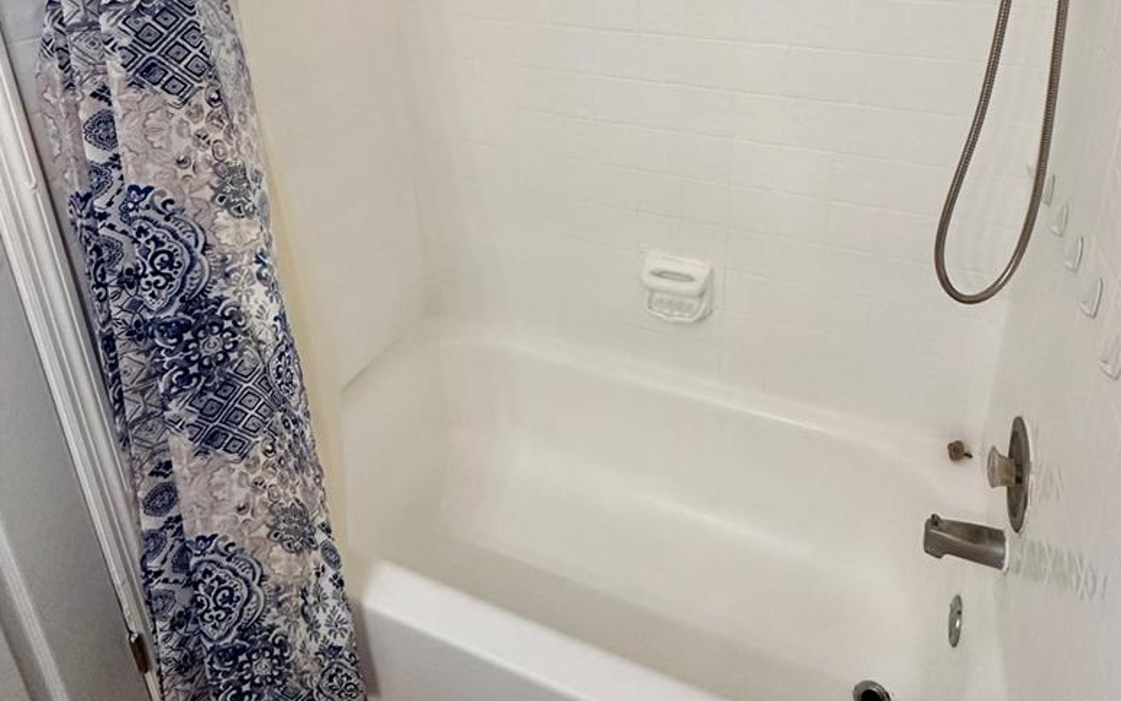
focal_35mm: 23
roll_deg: -0.6
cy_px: 93
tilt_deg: -18.4
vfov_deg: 48.4
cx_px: 649
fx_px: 703
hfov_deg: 76.6
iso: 250
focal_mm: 2.22
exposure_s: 1/120
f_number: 2.2
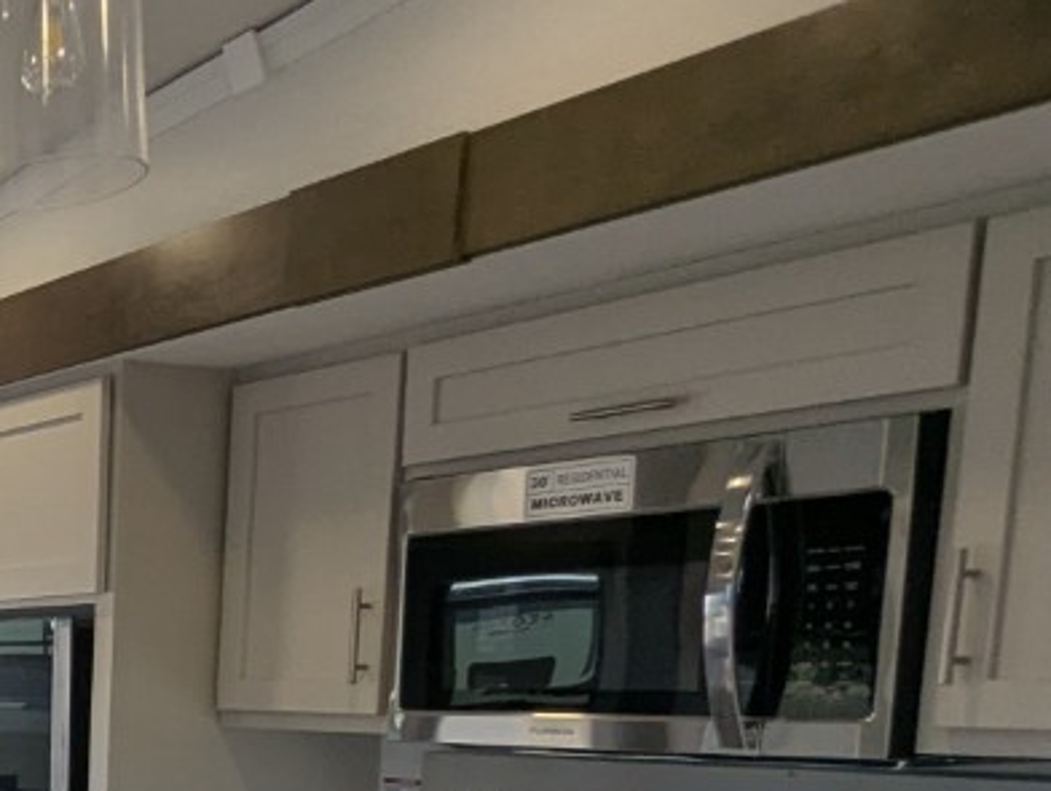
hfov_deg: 25.1
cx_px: -554
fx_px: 1733
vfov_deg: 23.5
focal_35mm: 57
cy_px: 952
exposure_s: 1/186
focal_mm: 2.35
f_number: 2.2
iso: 78
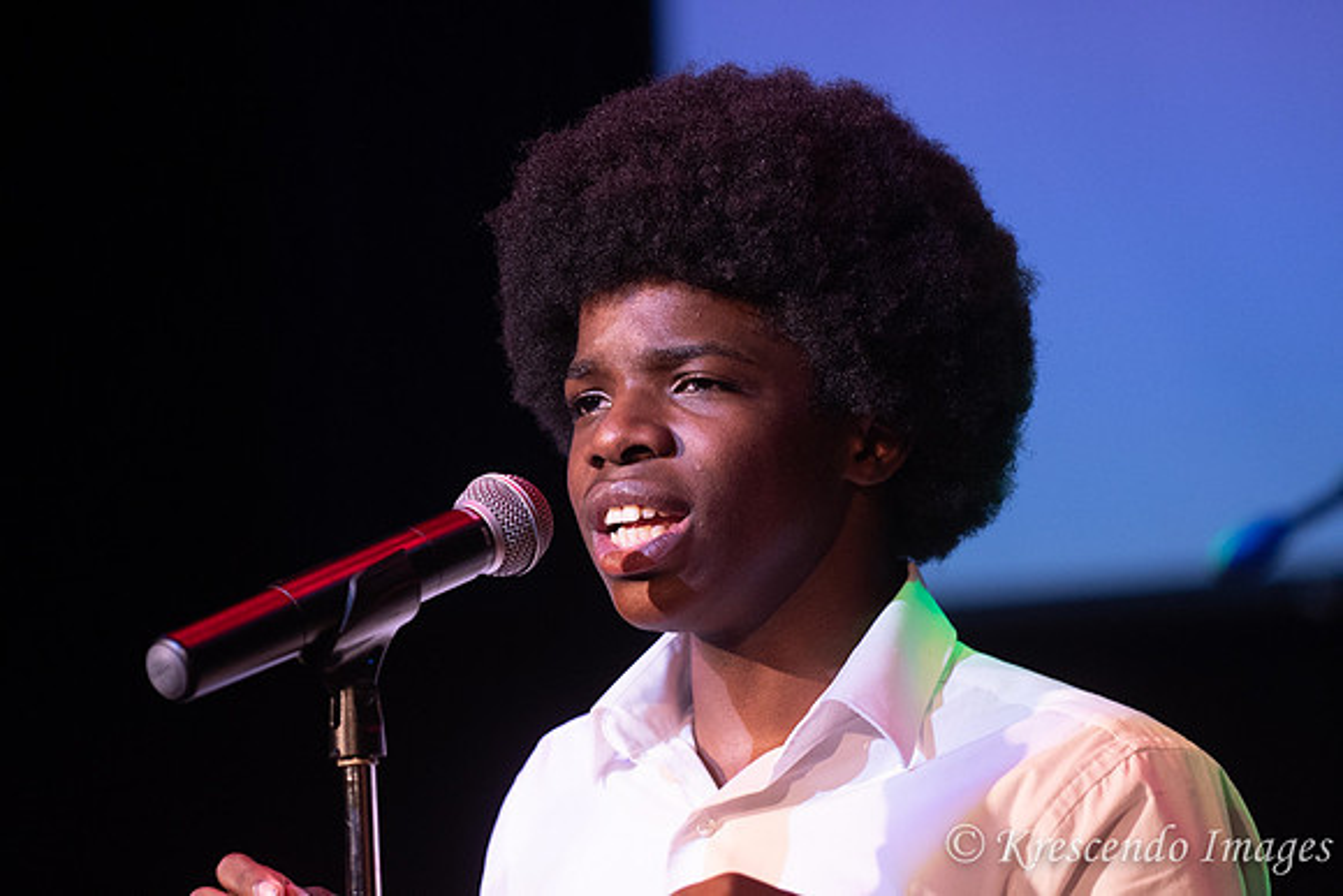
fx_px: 7836
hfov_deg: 9.8
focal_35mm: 210
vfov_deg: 6.5
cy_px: 448
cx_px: 672
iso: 1600
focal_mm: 140
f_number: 2.8
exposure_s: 1/200
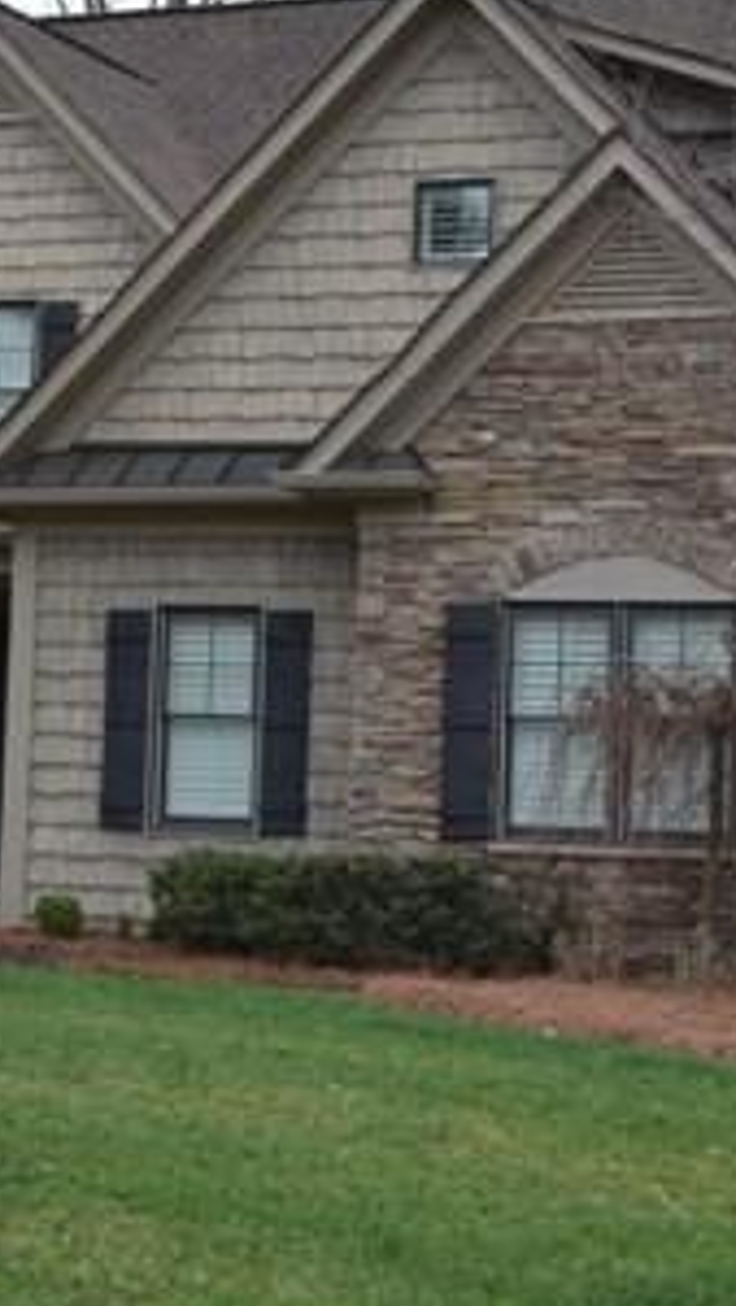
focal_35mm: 97
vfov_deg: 21.9
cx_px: 209
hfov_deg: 12.5
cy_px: 481
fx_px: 3366
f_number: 5.6
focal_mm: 29
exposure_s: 1/125
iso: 140
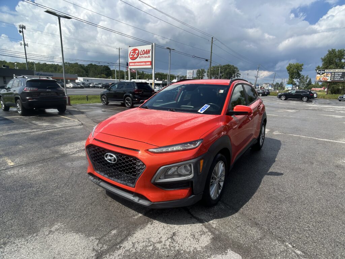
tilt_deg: -12.0
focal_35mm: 26
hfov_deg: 67.3
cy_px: 130
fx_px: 259
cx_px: 172
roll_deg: -2.5
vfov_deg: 53.1
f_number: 1.5
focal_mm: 5.7
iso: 50
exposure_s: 1/3831
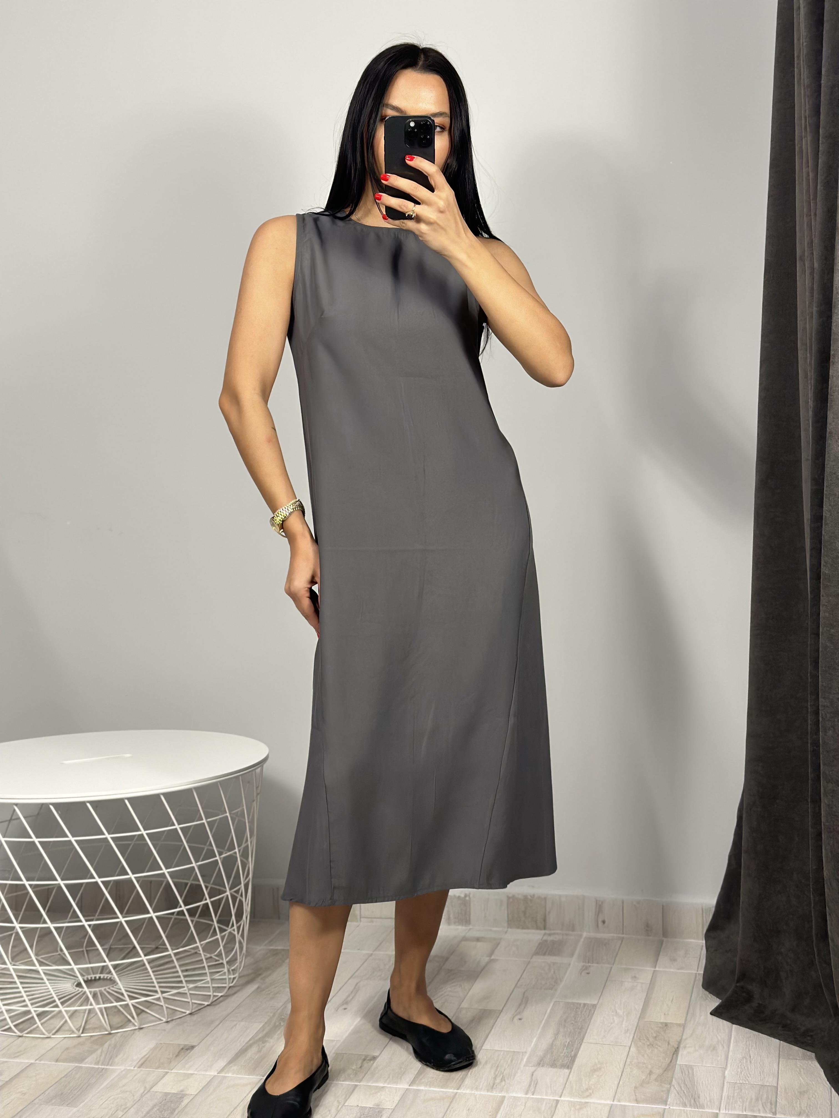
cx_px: 420
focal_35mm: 48
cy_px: 559
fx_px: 1551
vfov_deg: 39.7
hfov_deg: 30.3
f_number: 1.78
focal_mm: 6.86
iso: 125
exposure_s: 1/100
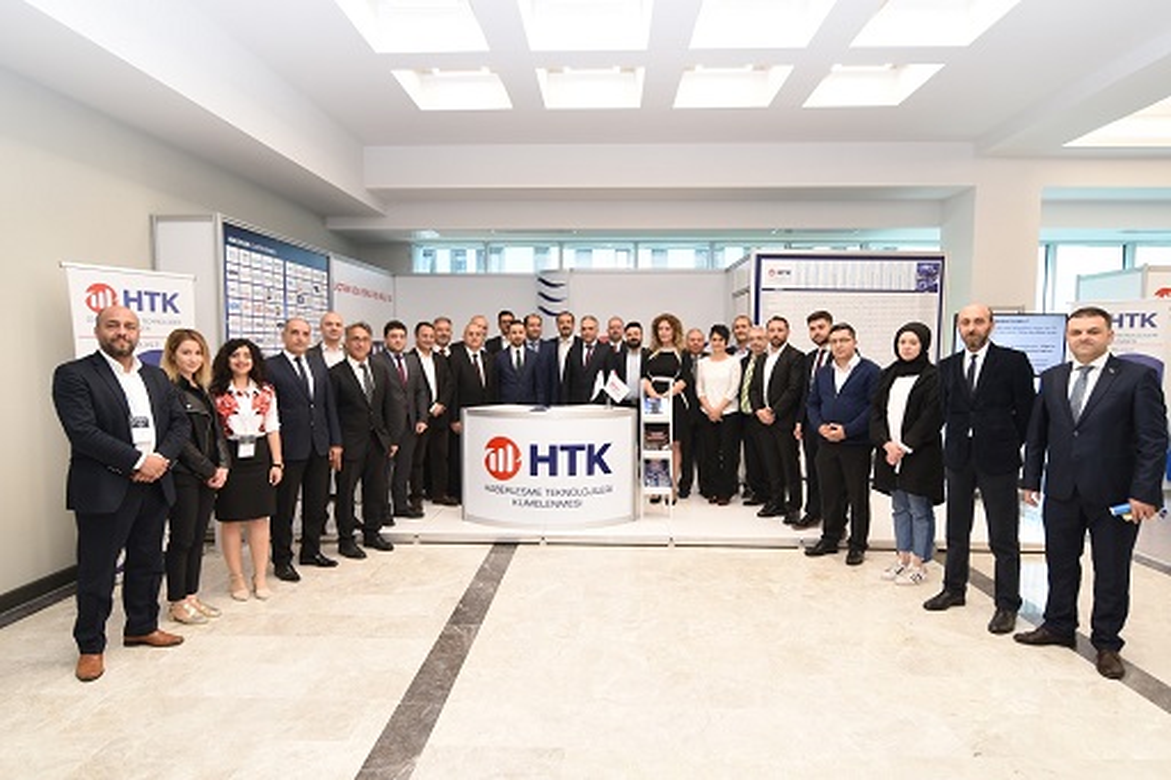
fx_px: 650
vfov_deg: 61.9
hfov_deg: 84.0
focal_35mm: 20
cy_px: 390
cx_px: 586
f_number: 3.5
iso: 800
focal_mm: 20
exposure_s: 1/160
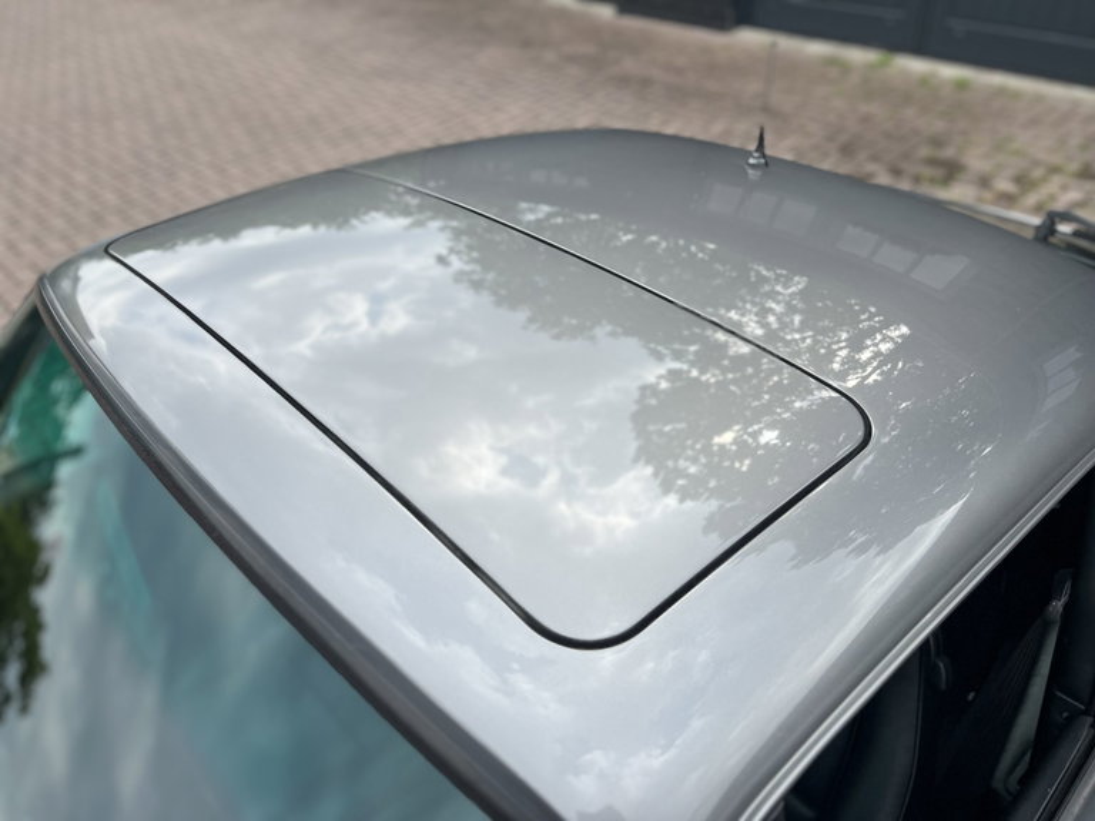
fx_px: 822
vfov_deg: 53.1
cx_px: 548
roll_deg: +4.2
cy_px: 410
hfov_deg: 67.3
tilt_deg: -37.8
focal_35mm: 26
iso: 50
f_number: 1.5
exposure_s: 1/2123
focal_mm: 5.7
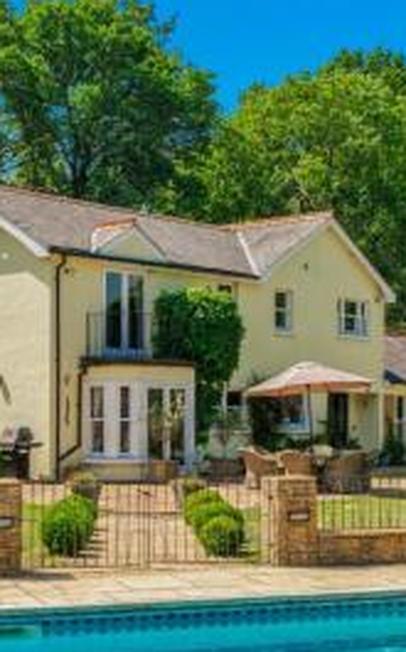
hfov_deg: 19.7
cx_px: 187
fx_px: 1172
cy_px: 378
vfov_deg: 31.0
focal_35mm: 66
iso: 400
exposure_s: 1/400
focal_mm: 24
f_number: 8
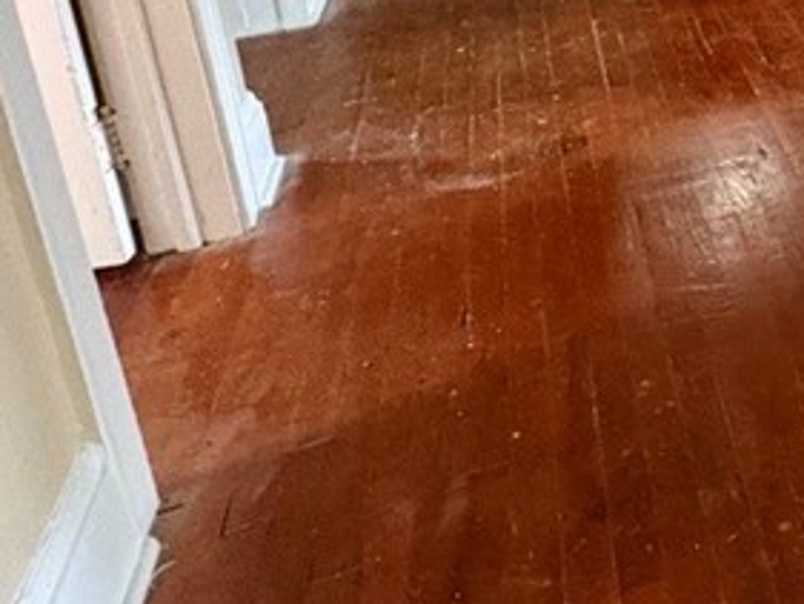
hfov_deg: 28.1
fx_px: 1185
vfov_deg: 25.8
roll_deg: +0.5
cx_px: 1136
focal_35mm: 51
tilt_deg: -16.1
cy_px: -103
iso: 640
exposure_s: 1/40
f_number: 2.2
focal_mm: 2.22
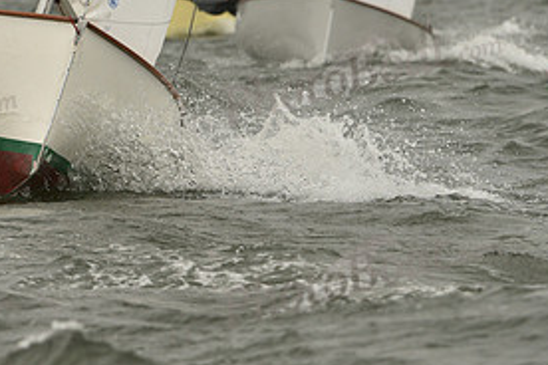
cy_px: -1
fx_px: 10548
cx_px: 121
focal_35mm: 693
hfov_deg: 3.0
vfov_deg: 2.0
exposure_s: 1/1250
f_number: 6.3
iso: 320
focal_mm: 330
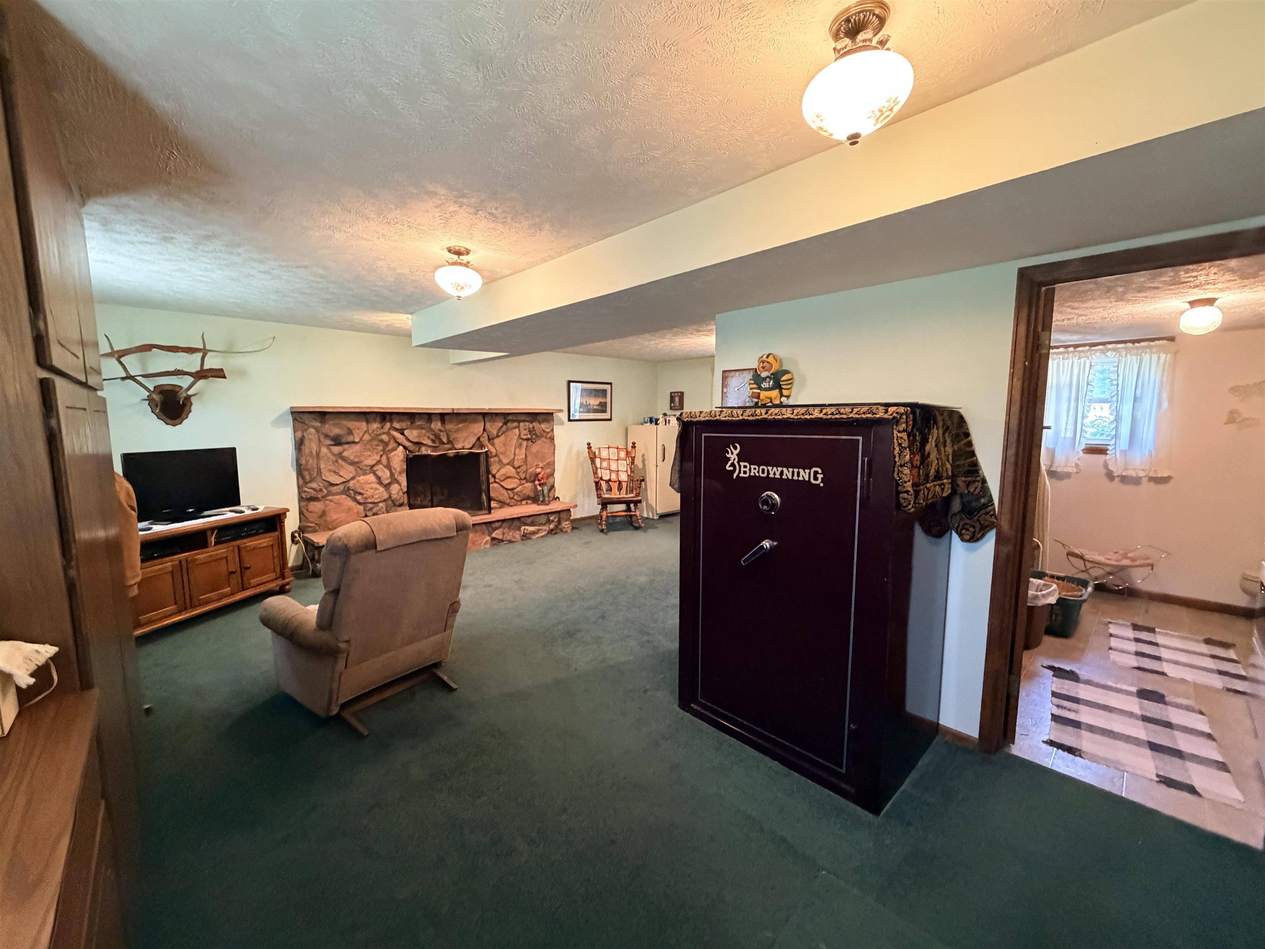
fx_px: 512
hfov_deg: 102.1
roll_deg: +0.0
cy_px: 474
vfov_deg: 85.7
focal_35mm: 14
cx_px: 632
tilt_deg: -6.6
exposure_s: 1/60
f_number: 2.2
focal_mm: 2.22
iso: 800
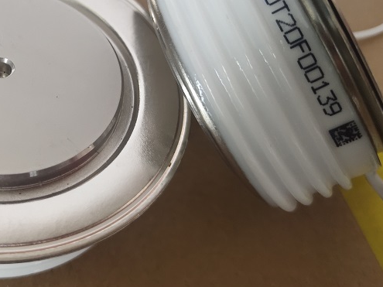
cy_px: 84
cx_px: 63
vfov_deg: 27.7
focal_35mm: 52
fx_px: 575
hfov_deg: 35.3
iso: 217
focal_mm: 4.27
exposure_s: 1/100
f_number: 1.8
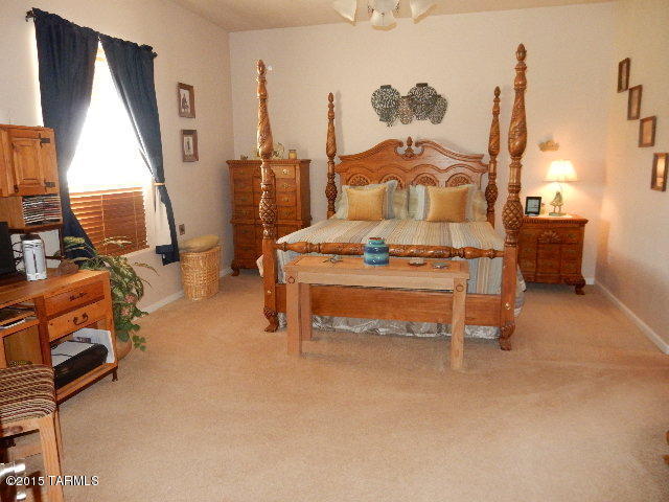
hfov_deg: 69.4
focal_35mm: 25
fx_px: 483
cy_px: 251
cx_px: 334
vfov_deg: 54.9
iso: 500
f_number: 3.7
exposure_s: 1/30
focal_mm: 4.5
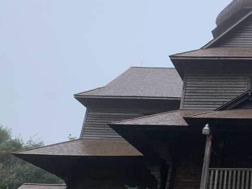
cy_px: 107
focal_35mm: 58
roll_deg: -2.6
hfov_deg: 30.1
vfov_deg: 25.2
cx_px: 271
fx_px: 422
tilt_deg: +21.9
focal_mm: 4.25
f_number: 1.8
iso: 25
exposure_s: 1/1032
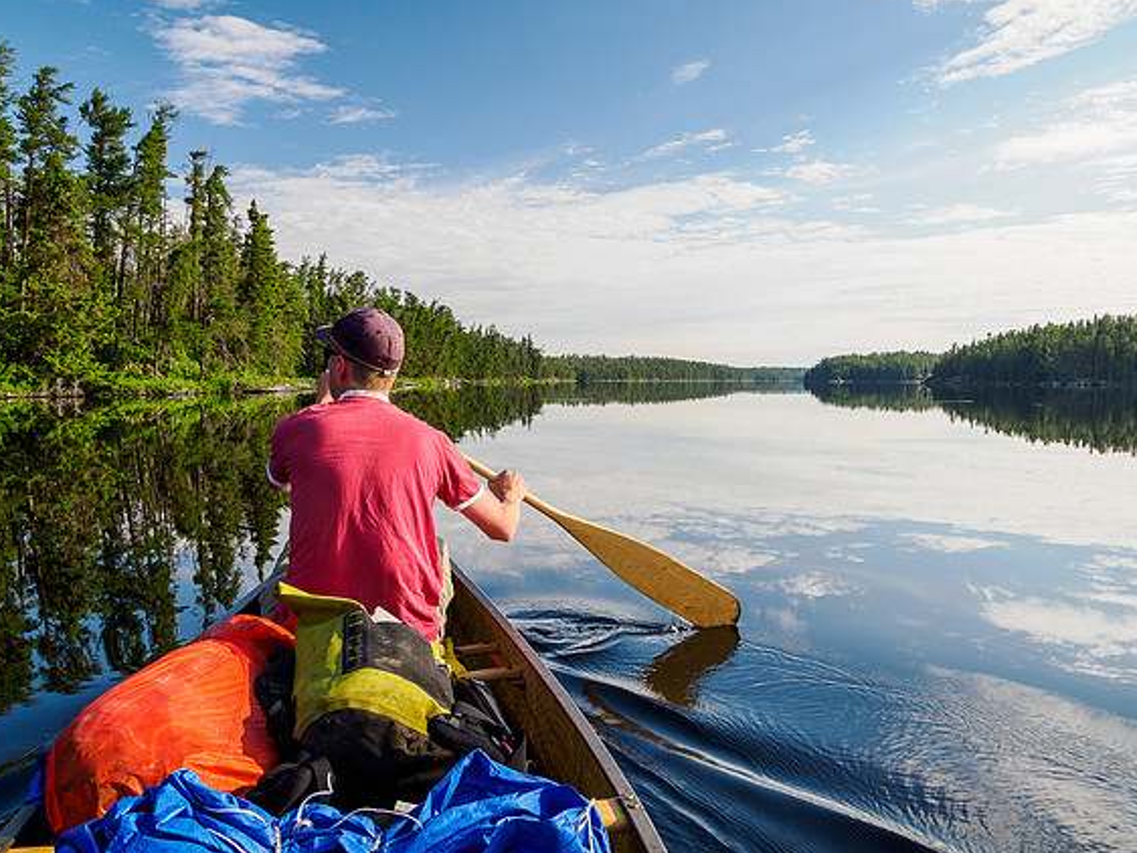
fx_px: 822
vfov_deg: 54.9
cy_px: 423
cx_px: 560
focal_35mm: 25
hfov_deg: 69.4
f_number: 8
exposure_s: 1/160
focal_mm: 12
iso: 200
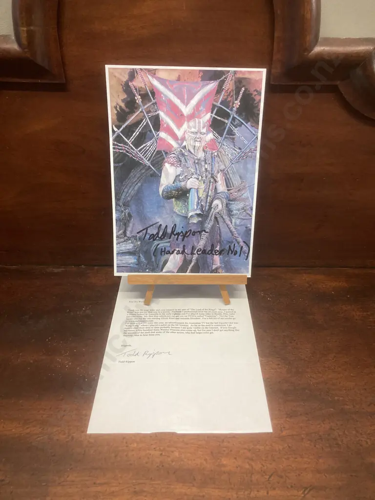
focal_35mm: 28
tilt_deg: -32.7
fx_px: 404
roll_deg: -0.4
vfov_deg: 63.4
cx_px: 188
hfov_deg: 49.7
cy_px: 250
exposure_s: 1/50
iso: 200
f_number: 1.8
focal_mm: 3.99
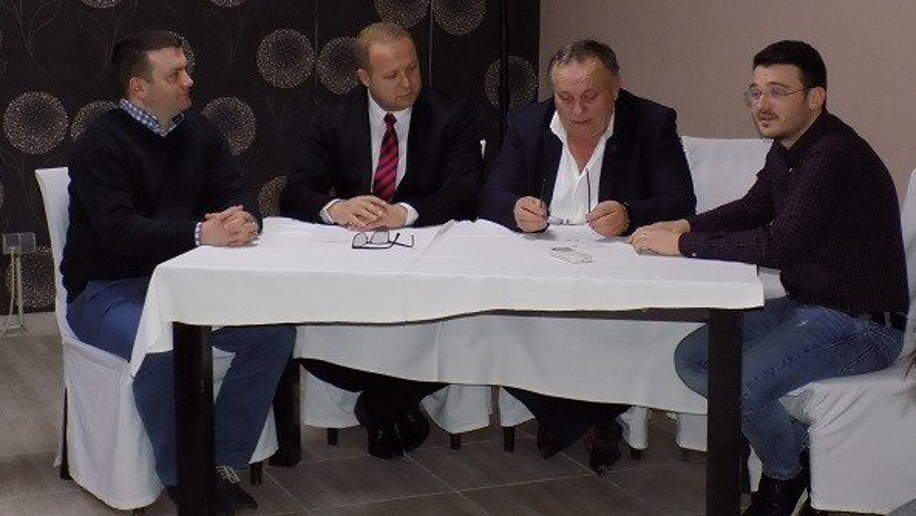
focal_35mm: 65
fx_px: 1579
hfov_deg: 32.3
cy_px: 170
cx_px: 456
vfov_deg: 18.5
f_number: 4
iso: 500
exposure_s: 1/30
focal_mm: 10.5
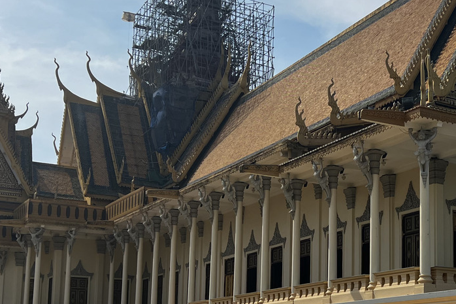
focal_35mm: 62
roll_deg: +0.3
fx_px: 785
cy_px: 245
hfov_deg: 31.6
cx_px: 362
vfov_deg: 21.6
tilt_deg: +8.7
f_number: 1.5
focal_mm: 5.7
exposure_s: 1/7463
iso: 50
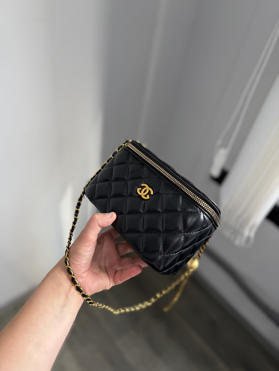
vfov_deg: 71.6
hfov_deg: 56.8
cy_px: 186
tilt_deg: -44.6
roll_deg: -10.9
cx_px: 140
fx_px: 258
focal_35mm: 24
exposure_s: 1/121
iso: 64
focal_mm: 6.76
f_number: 1.78
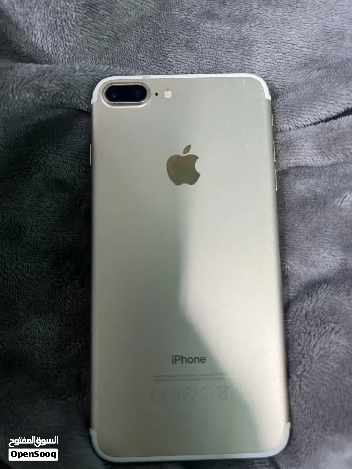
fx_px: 352
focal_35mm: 26
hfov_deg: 53.1
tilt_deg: -82.2
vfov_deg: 67.3
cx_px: 176
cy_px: 234
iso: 500
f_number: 1.6
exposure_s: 1/60
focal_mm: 5.1
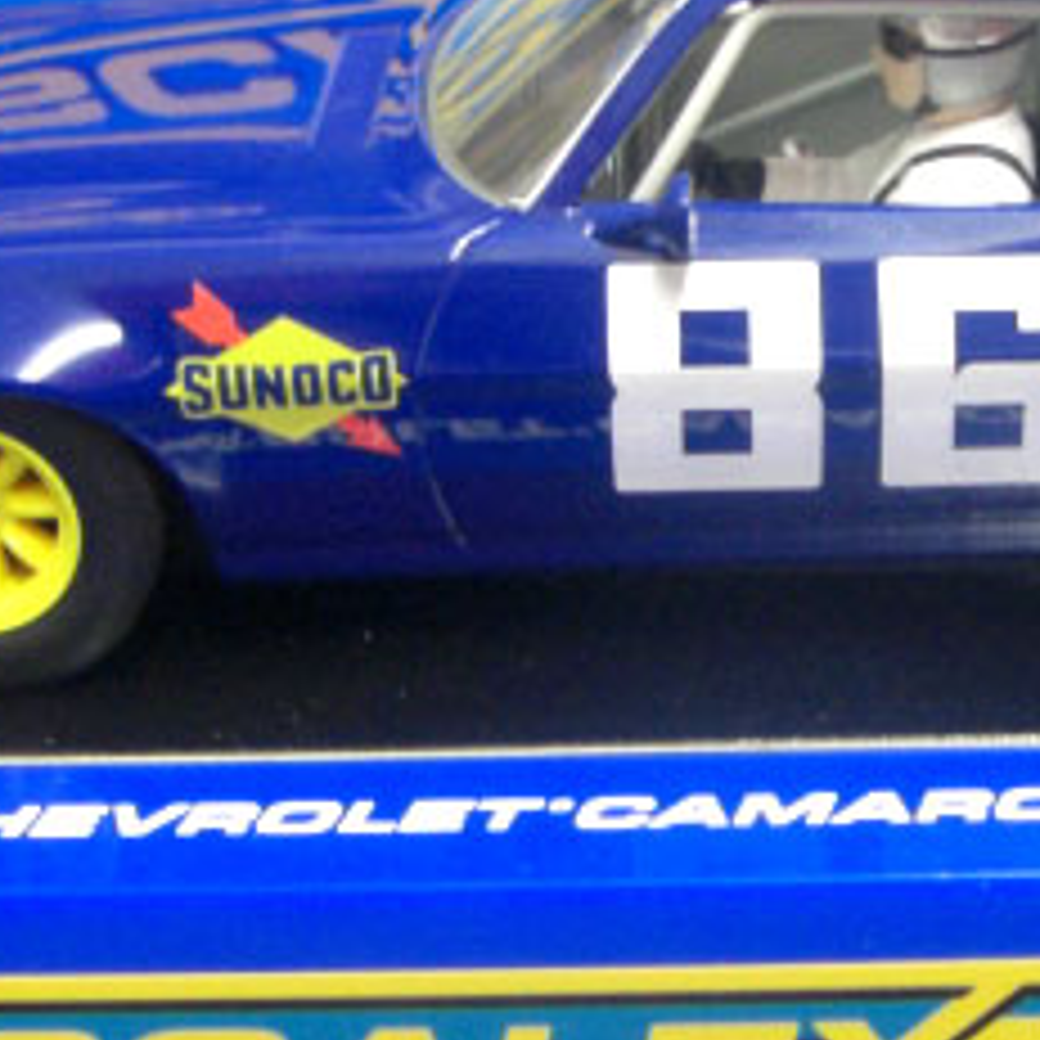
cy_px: 374
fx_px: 3161
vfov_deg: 18.6
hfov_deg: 18.5
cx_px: 797
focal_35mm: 93
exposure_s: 1/13
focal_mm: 6.3
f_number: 3.4
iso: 200
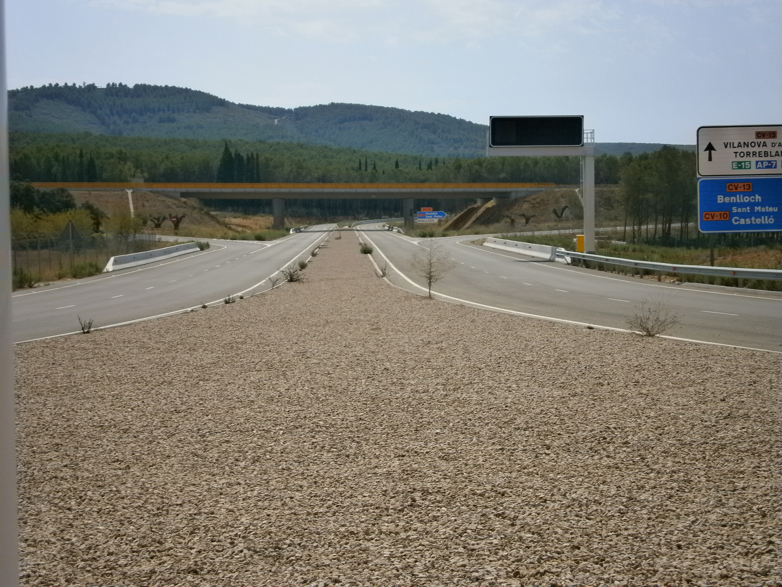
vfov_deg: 20.2
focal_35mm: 73
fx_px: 1649
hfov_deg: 26.7
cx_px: 391
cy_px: 294
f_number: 12
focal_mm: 13
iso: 80
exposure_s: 1/200
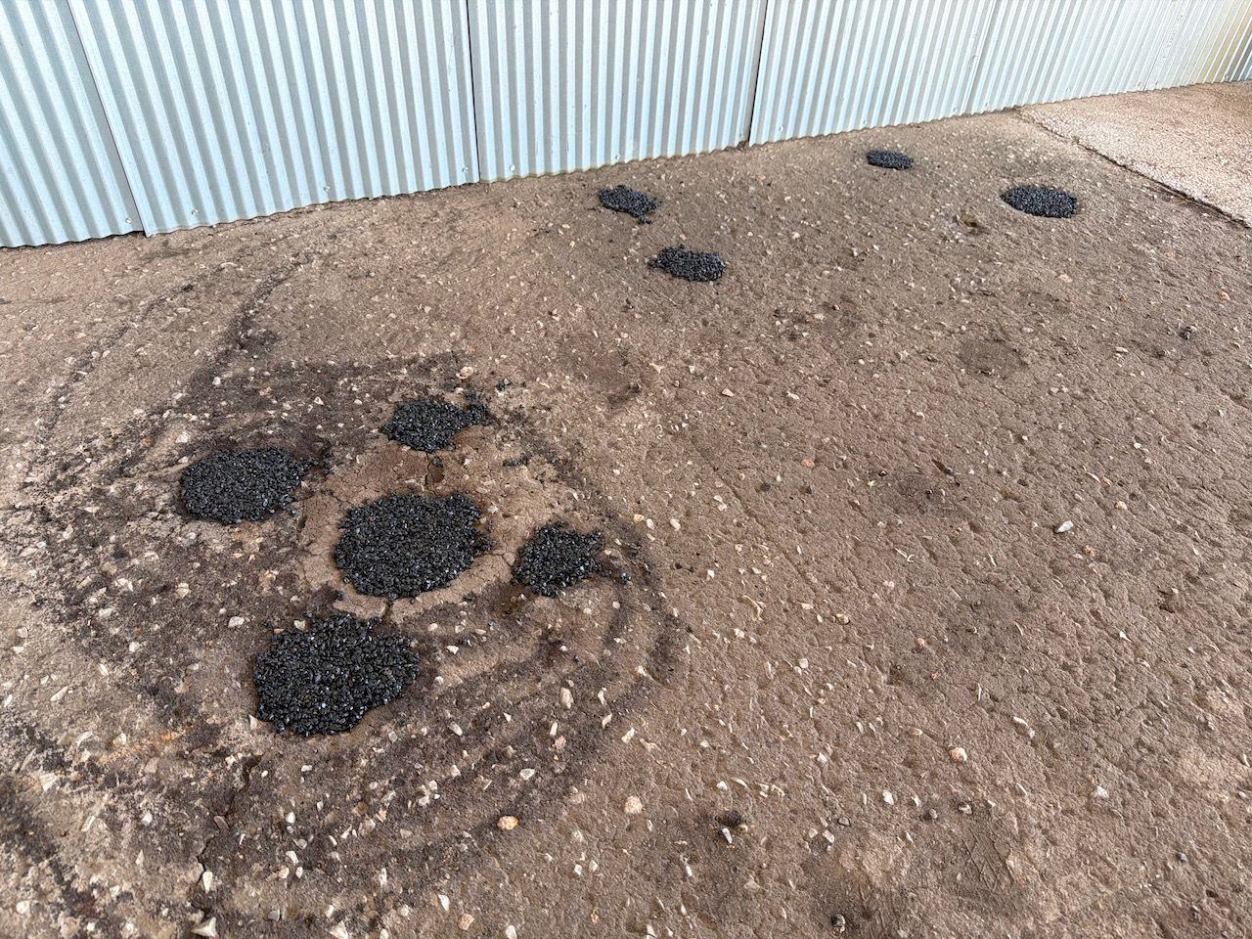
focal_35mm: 24
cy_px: 470
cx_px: 626
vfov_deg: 56.8
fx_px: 868
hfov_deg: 71.6
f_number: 1.78
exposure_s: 1/121
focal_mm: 6.76
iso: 80
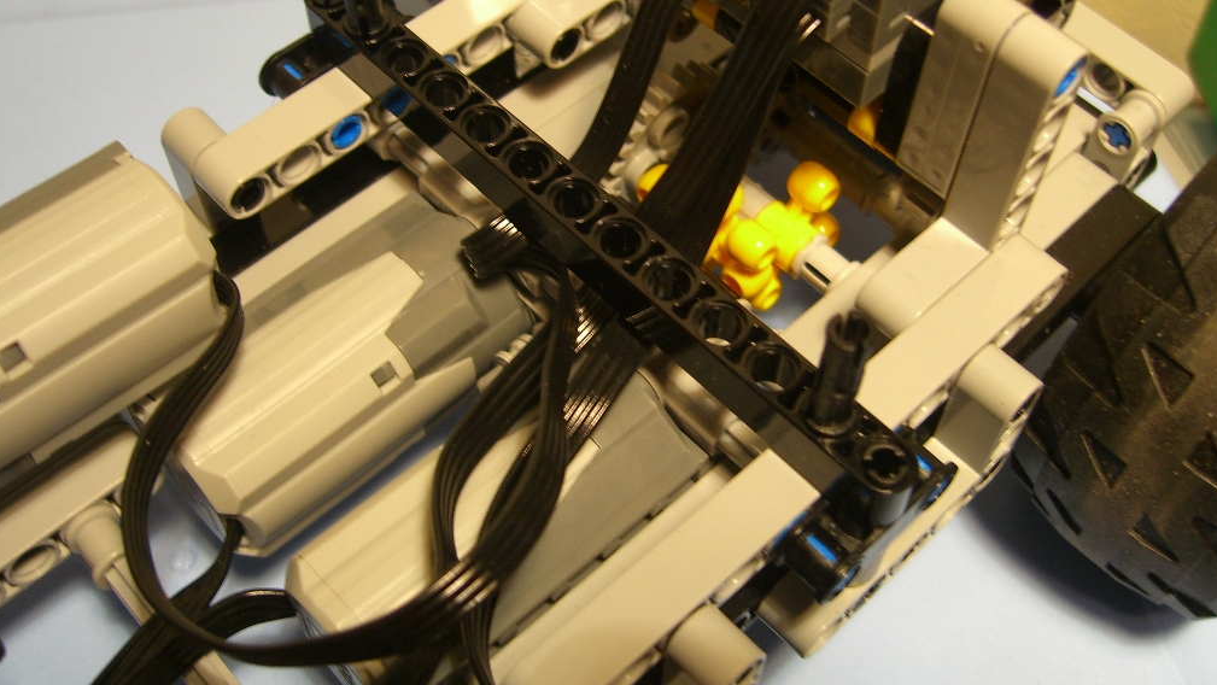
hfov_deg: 48.3
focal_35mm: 42
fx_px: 1356
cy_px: 299
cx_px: 613
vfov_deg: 28.3
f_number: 2.8
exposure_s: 1/10
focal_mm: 7.9
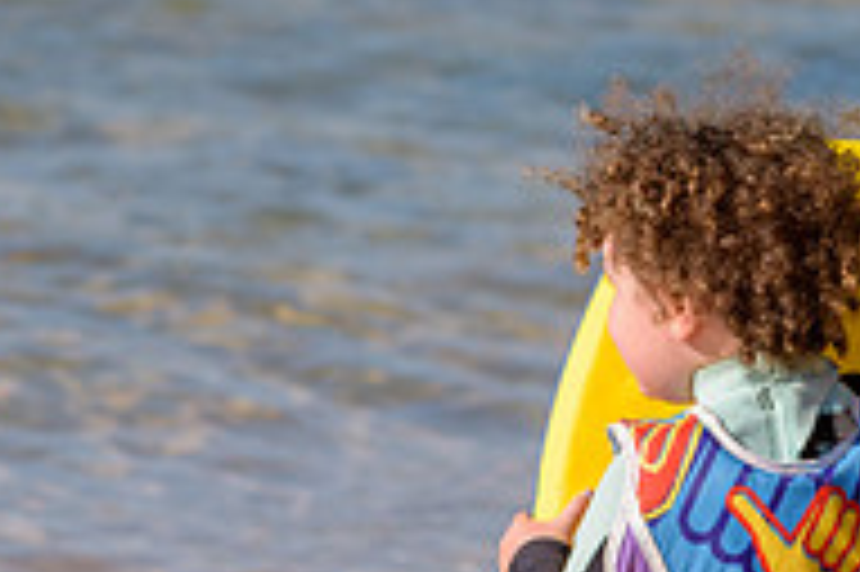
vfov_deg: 1.8
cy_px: 624
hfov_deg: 2.8
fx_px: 17805
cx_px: 809
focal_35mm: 746
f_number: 5.6
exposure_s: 1/2000
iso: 220
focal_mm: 200
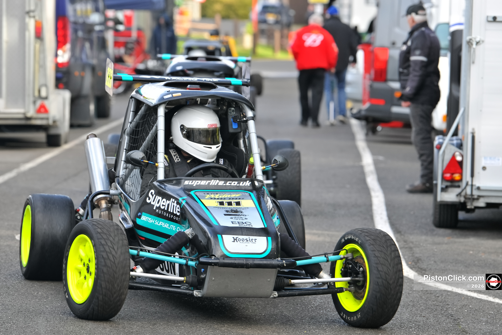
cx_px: 251
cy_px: 168
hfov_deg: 10.3
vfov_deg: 6.9
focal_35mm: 200
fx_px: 2788
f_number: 5
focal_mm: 200
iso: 1000
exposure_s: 1/250
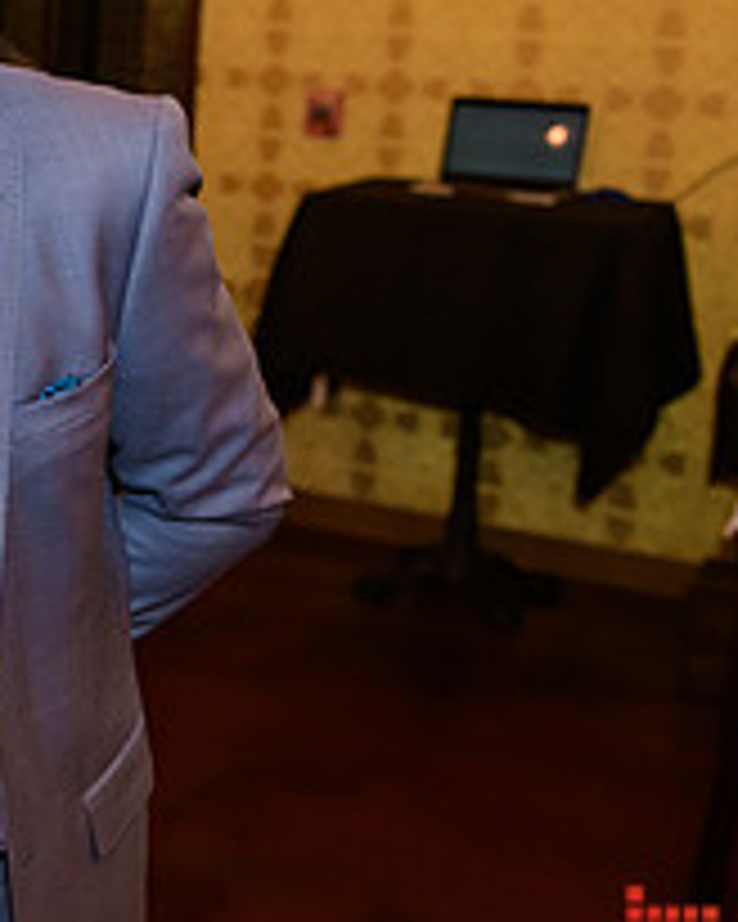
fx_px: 1884
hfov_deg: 19.4
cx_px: -360
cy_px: 250
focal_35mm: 69
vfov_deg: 27.2
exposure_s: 1/125
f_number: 3.2
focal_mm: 26
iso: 1600
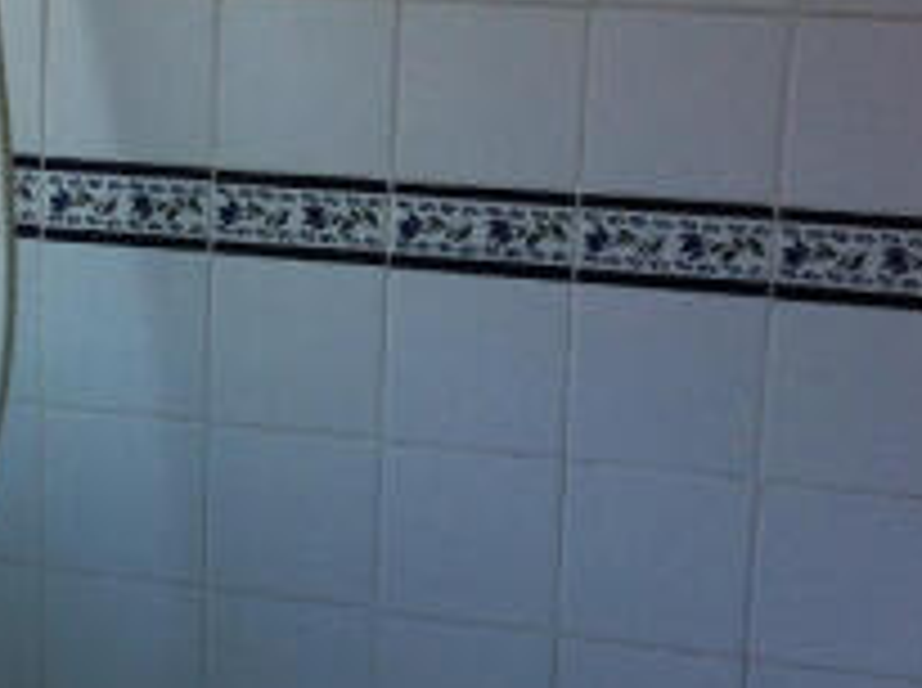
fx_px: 2659
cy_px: 254
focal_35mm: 100
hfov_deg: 19.2
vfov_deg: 14.7
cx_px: 29
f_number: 2.8
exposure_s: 1/120
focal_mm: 3.85
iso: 125
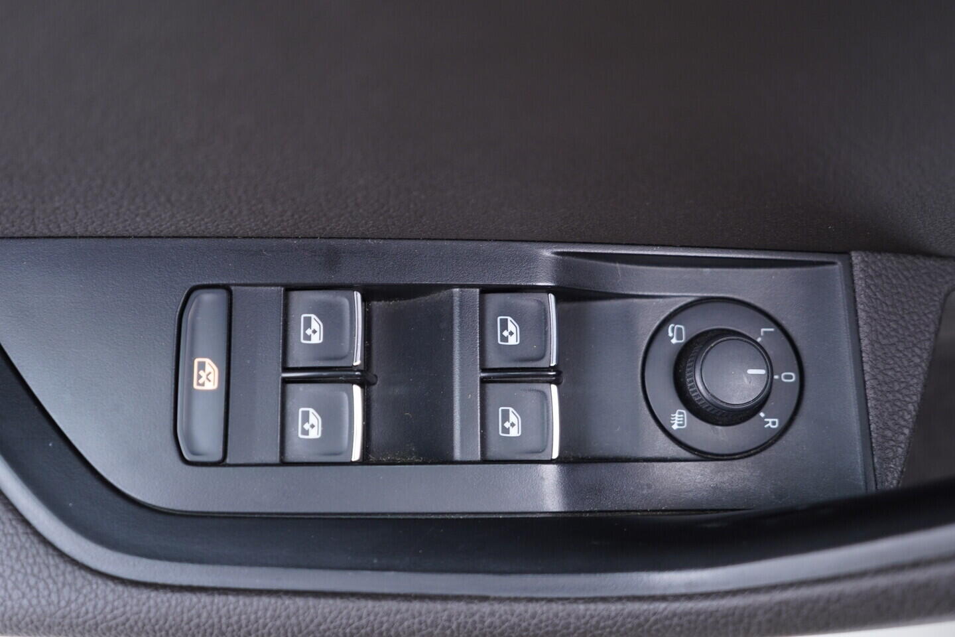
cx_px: 478
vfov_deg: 36.9
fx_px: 955
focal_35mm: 36
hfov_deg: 53.1
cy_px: 318
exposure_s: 1/40
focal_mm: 24
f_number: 2.8
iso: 320
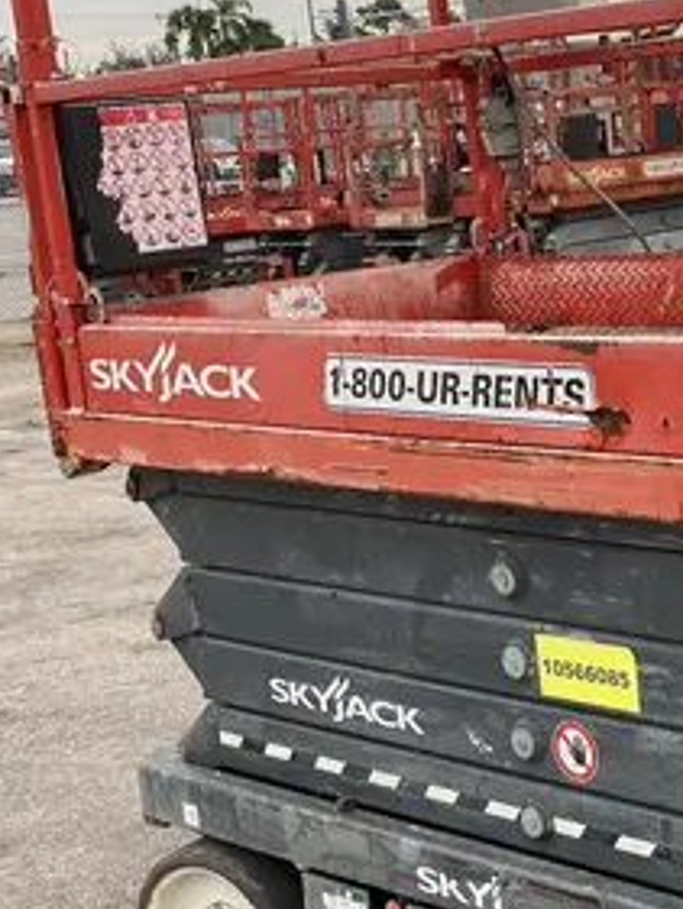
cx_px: 657
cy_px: 704
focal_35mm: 73
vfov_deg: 26.3
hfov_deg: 19.7
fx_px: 1919
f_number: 1.8
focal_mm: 3.99
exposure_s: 1/344
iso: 20
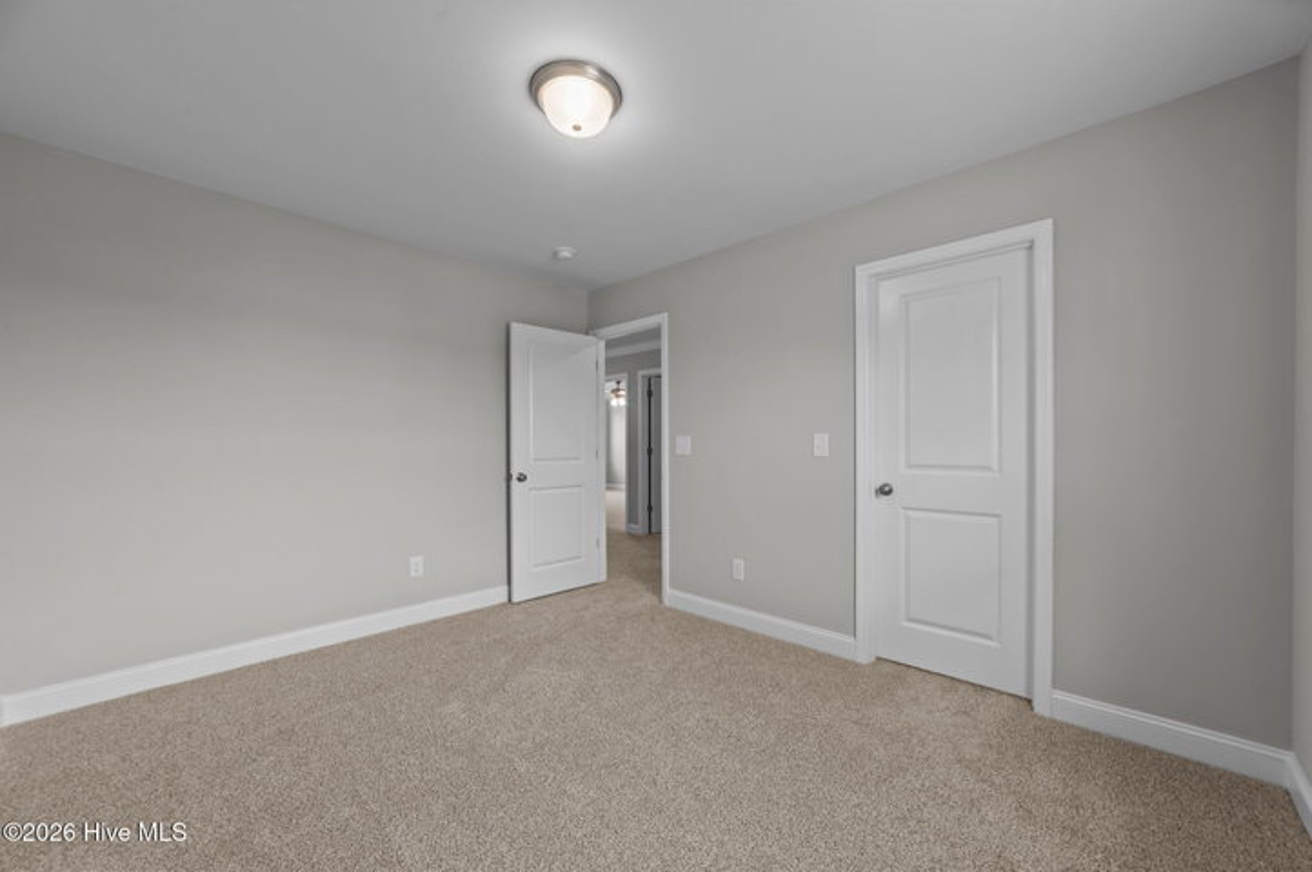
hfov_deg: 104.3
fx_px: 510
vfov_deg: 81.1
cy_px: 436
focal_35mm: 14
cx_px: 656
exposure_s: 1/6
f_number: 8
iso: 250
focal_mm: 14
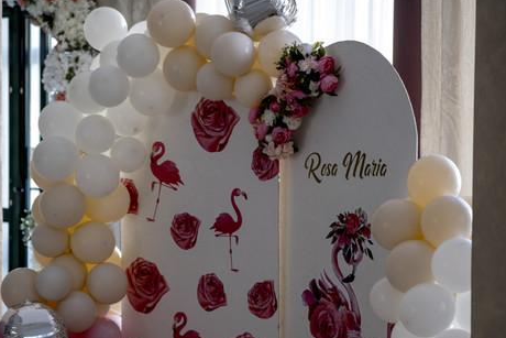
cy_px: 228
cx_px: 214
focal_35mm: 178
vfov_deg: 7.7
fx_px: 2503
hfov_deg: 11.5
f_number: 1.8
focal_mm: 85
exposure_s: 1/200
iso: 800
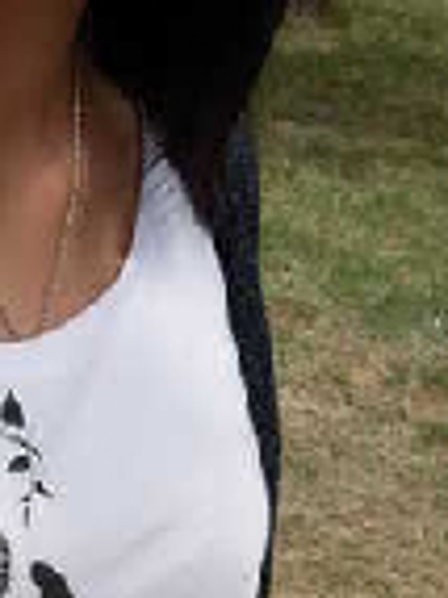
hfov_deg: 11.5
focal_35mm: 128
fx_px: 2212
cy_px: 209
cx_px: 134
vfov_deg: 15.4
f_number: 4.9
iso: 79
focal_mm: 6.3
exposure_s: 1/527
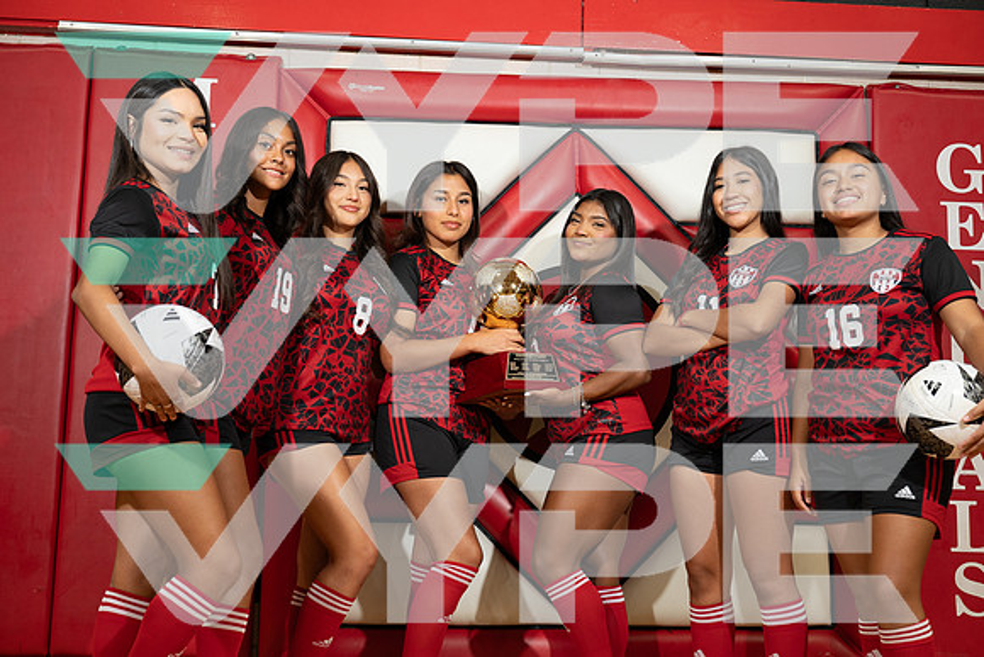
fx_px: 1285
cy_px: 328
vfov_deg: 28.7
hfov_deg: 41.9
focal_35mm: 47
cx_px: 492
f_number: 4
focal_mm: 47
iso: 1000
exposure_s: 1/250
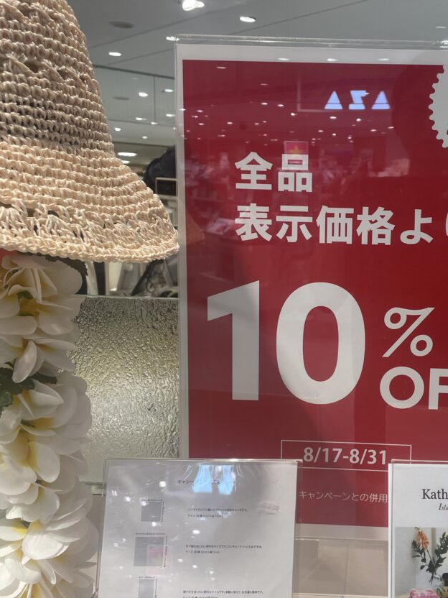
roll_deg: -2.0
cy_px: 310
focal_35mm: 40
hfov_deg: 34.9
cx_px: 355
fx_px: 690
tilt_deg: -10.2
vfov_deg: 46.8
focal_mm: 4.2
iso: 50
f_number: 1.6
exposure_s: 1/100
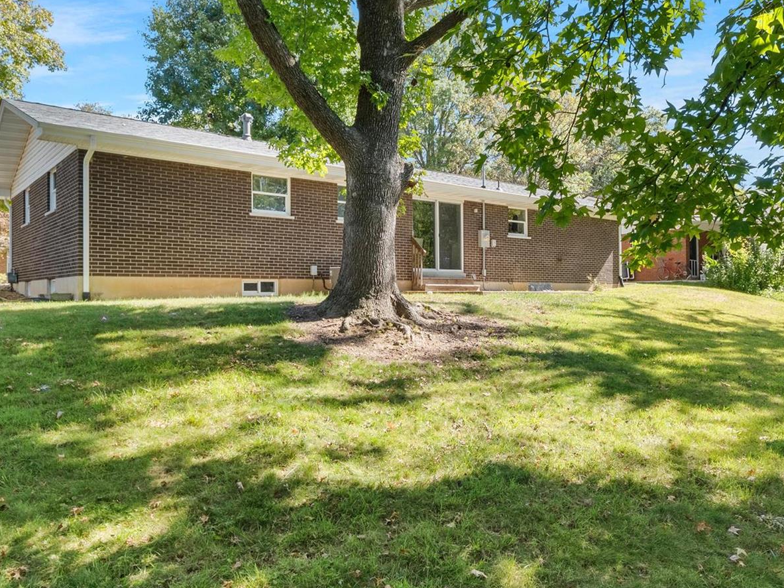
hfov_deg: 67.0
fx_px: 589
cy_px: 252
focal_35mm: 26
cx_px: 444
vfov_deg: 52.9
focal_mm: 10
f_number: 8
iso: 400
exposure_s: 1/80
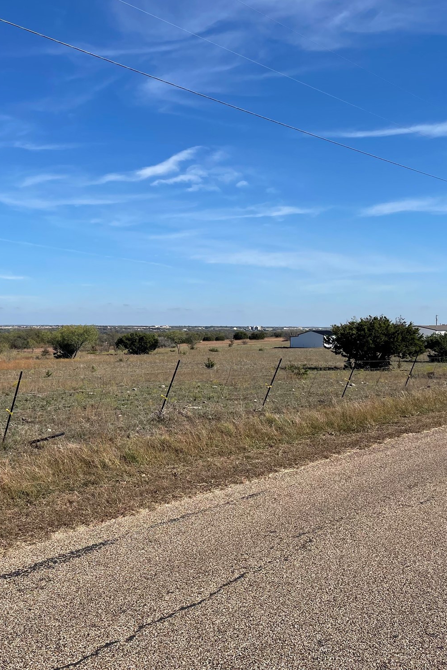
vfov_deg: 51.9
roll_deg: +0.1
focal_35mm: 37
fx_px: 689
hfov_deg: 35.1
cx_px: 110
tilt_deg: +0.0
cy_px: 328
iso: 32
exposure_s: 1/4464
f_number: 1.6
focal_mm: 4.2
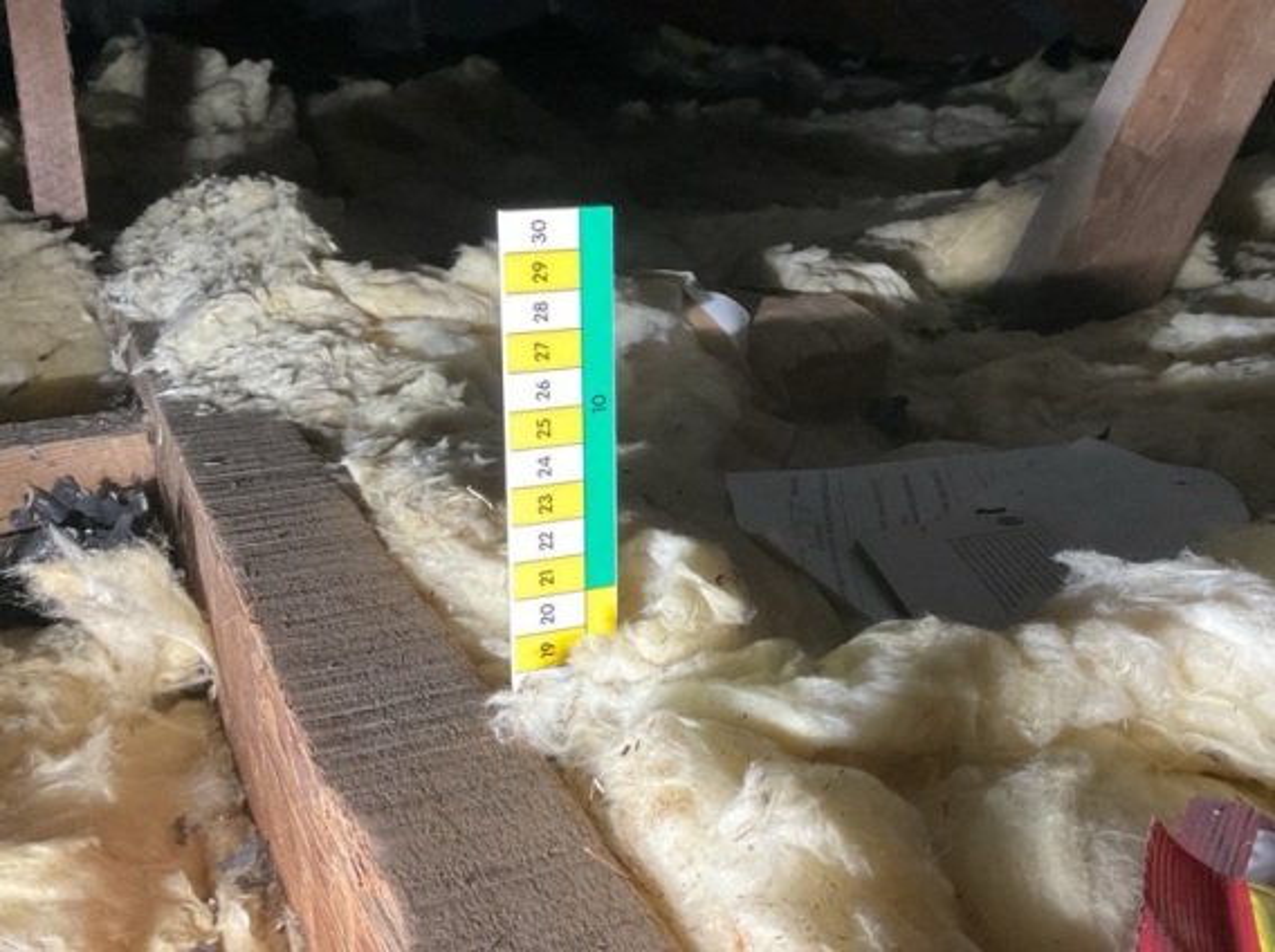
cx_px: 638
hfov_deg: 61.7
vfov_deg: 48.1
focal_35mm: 29
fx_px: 1066
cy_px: 476
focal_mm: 3
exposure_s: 1/30
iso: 400
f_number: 1.8
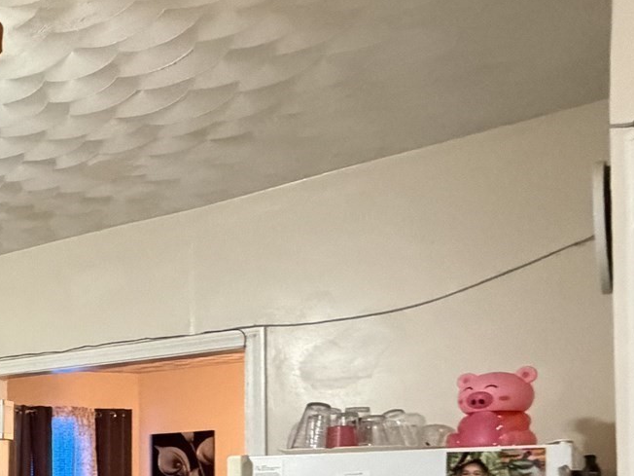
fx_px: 806
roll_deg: +0.4
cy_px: 493
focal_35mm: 44
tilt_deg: +1.1
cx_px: -232
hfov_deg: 31.0
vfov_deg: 30.2
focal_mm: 2.22
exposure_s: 1/30
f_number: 2.2
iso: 1600
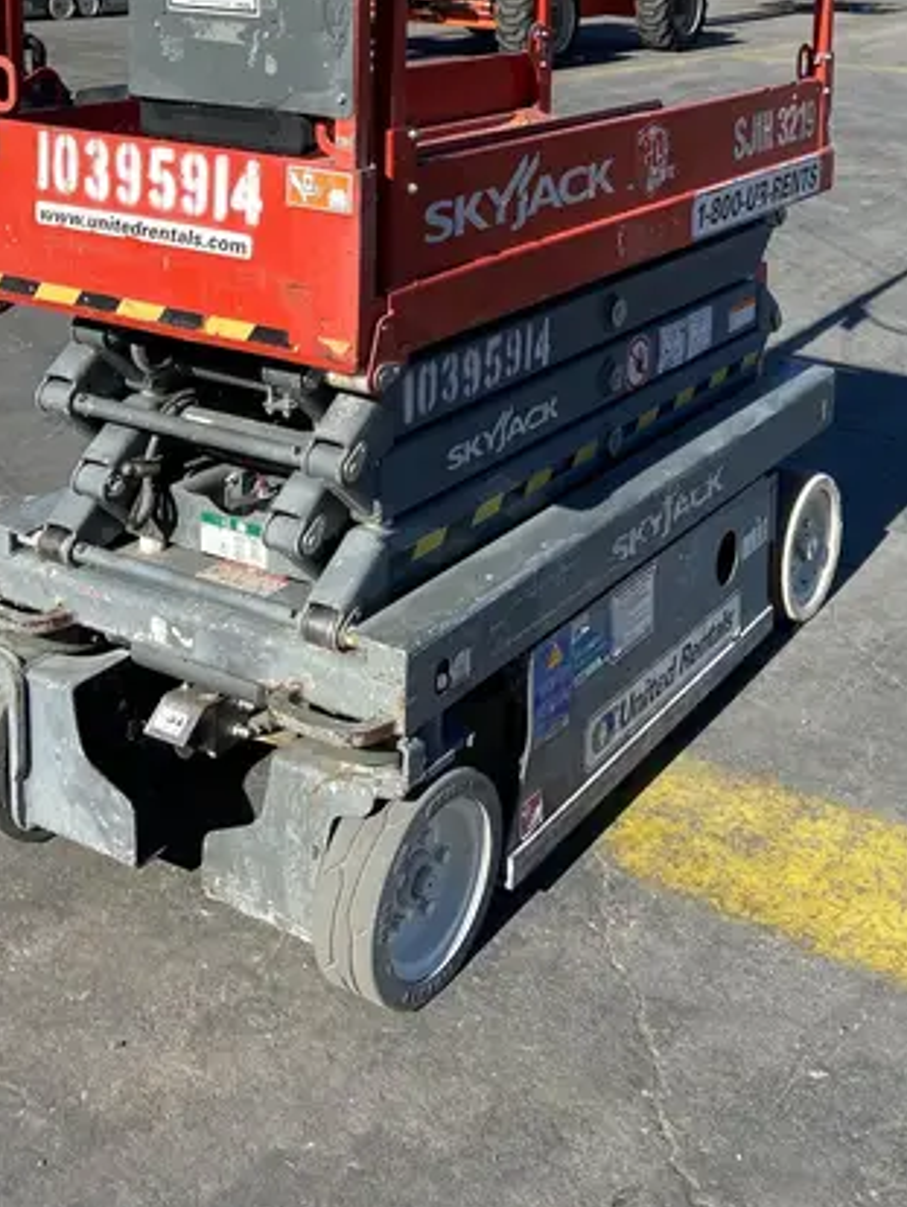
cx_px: 577
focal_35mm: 46
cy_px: 150
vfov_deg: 38.7
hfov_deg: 31.4
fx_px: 1605
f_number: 1.8
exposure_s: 1/2890
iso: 32
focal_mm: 4.25
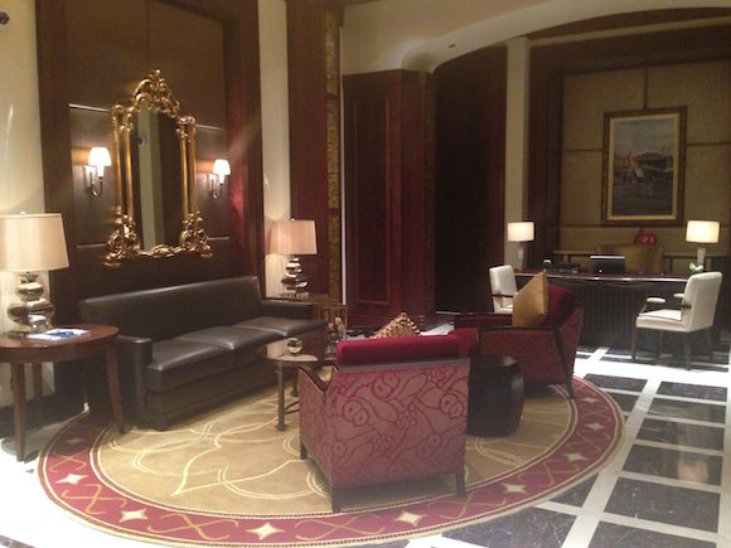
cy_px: 274
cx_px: 366
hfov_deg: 55.4
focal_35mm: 33
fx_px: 697
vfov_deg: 42.9
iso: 400
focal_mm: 4.12
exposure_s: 1/15
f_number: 2.4
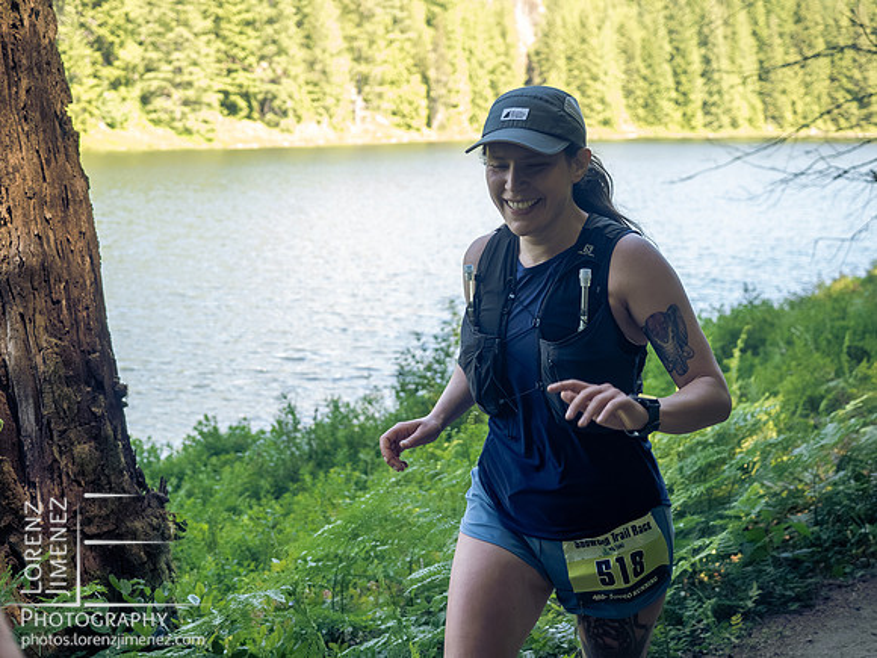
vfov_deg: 25.2
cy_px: 329
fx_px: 1469
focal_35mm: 58
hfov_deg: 33.2
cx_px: 438
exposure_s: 1/1000
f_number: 2.8
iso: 1600
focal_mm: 29
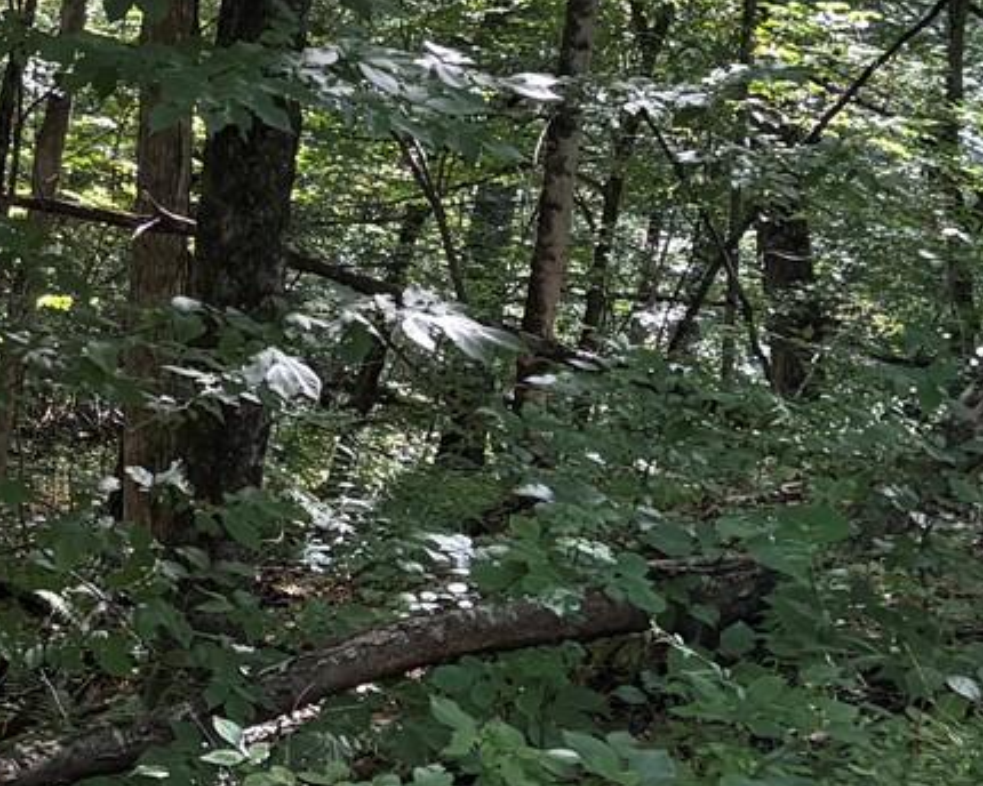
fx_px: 3520
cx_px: -834
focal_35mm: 121
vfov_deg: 12.3
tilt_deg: -5.1
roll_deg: -0.3
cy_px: -265
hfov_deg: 14.0
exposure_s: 1/149
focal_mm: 5.96
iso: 80
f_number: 1.6
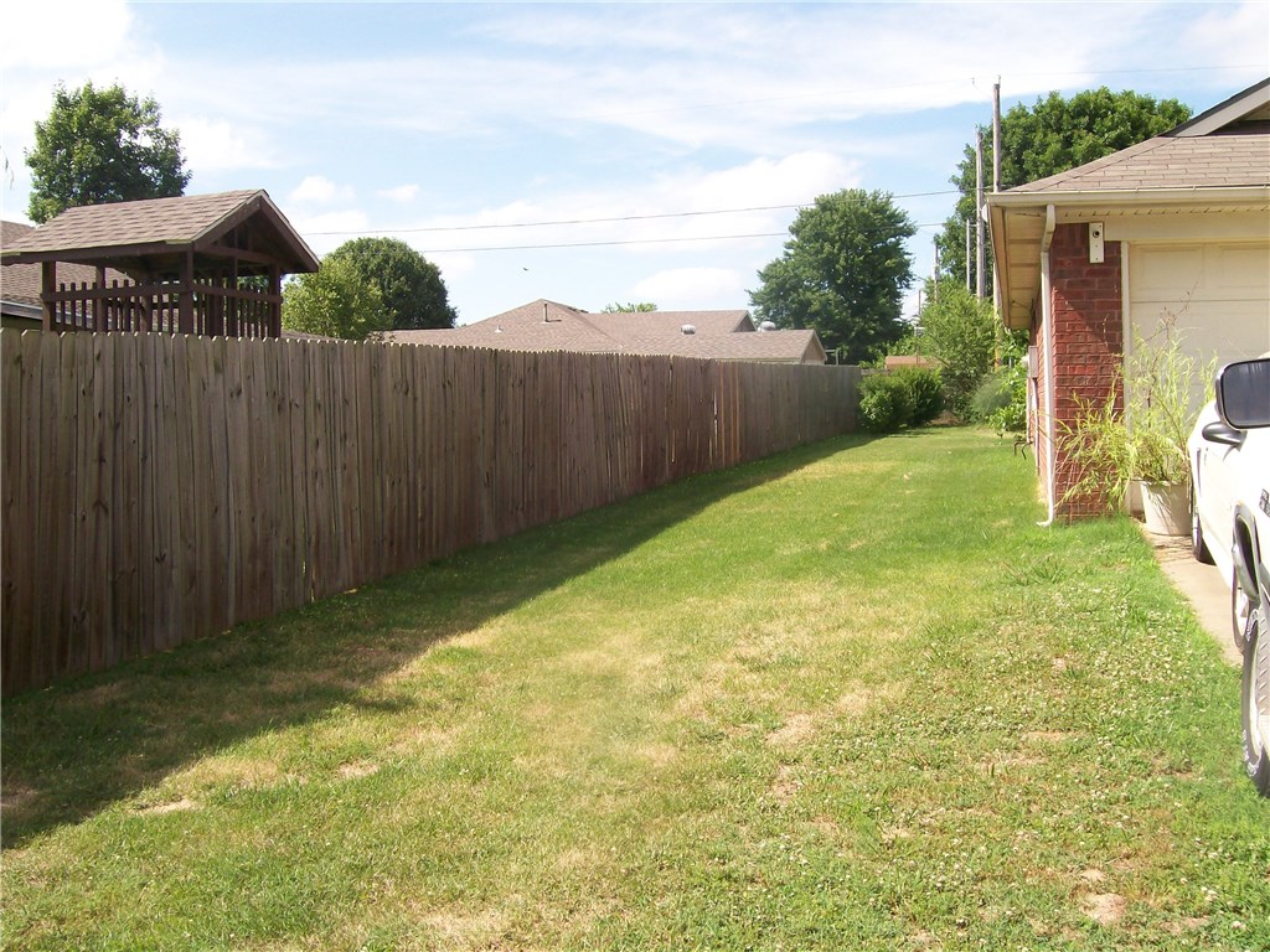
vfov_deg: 39.7
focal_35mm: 36
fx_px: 1321
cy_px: 476
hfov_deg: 51.4
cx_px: 635
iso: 80
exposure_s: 1/377
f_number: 4.8
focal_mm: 6
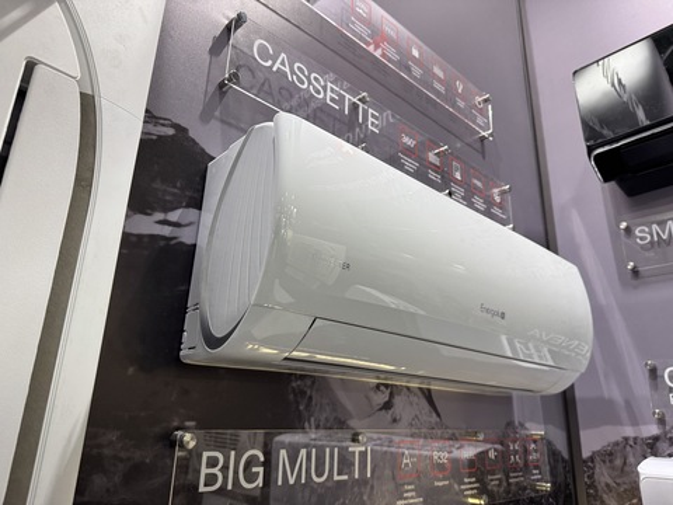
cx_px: 336
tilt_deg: +18.2
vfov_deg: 56.8
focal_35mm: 24
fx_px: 467
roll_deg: -1.3
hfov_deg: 71.6
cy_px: 252
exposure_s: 1/100
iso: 160
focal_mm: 6.76
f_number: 1.78
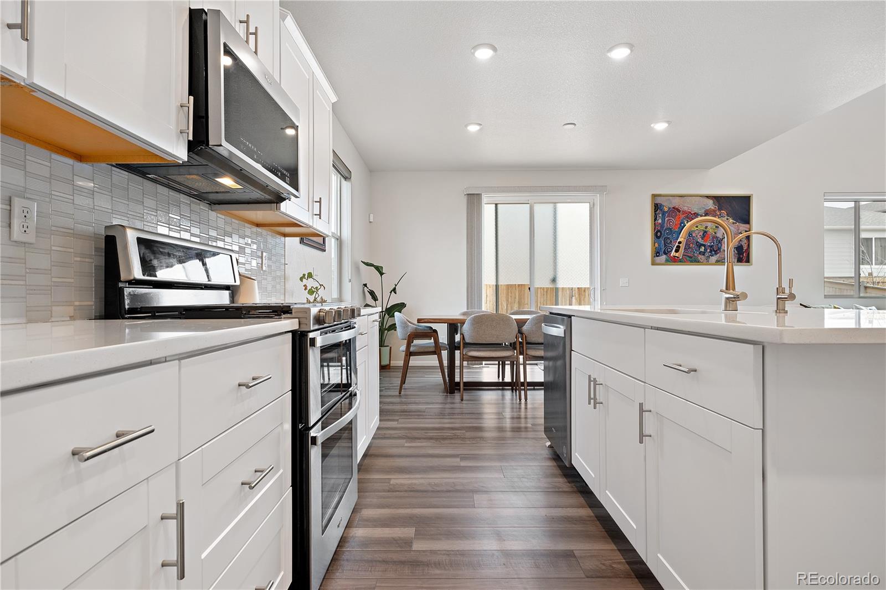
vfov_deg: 65.2
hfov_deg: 87.7
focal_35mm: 19
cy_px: 295
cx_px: 443
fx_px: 461
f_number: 8
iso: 400
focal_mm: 12.5
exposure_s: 1/5
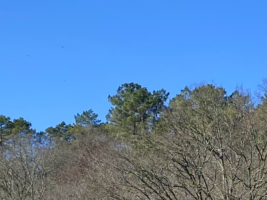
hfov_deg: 13.5
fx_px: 1103
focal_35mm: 143
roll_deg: -1.3
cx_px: 312
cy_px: 269
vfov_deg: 10.1
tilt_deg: +6.0
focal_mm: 4.25
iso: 32
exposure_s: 1/1701
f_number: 1.8
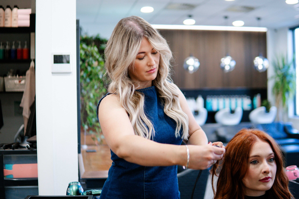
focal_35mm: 45
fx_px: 374
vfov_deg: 29.9
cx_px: 150
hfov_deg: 43.6
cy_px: 100
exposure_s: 1/500
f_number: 1.4
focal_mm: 30
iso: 400
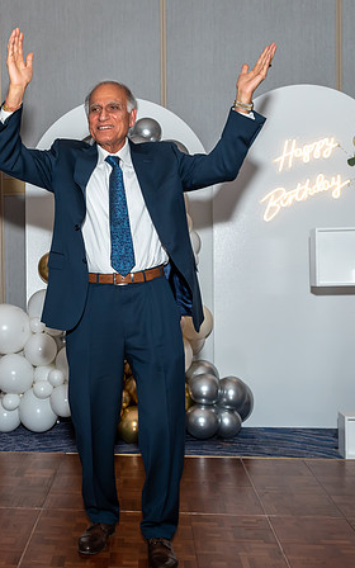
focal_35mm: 52
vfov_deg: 38.9
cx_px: 41
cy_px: 278
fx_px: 805
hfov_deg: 24.2
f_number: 6.3
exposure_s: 1/250
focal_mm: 22
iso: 500
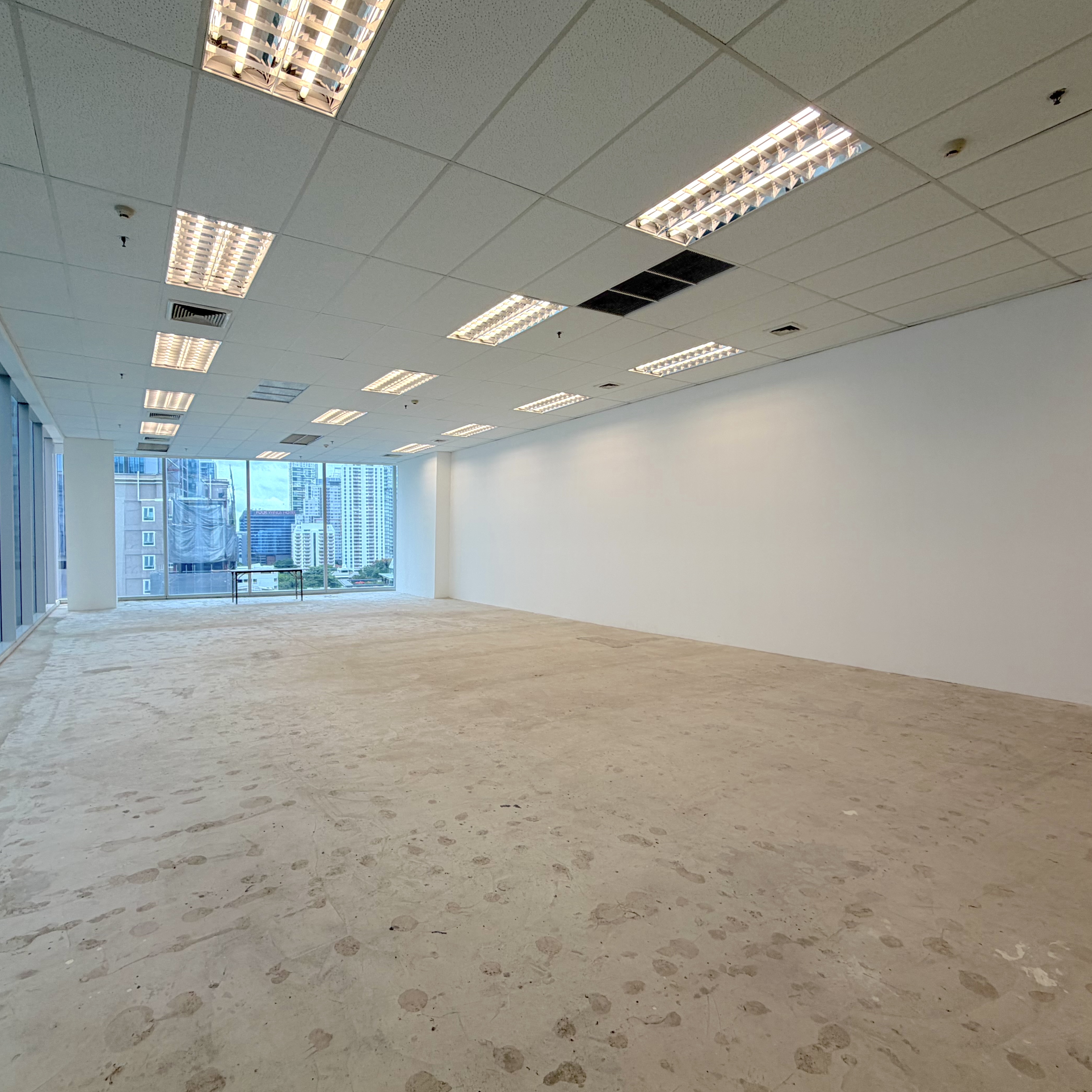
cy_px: 547
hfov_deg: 83.7
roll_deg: +1.3
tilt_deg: -0.5
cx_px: 488
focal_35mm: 17
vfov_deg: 84.0
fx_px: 607
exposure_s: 1/100
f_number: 2.2
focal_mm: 2.22
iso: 50
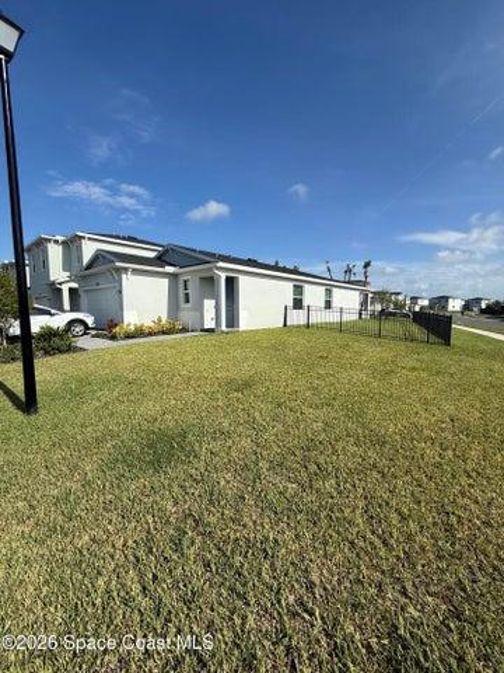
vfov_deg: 102.1
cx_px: 252
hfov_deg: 85.7
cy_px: 336
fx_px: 272
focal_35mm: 14
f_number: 2.2
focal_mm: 2.22
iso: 50
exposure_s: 1/3460
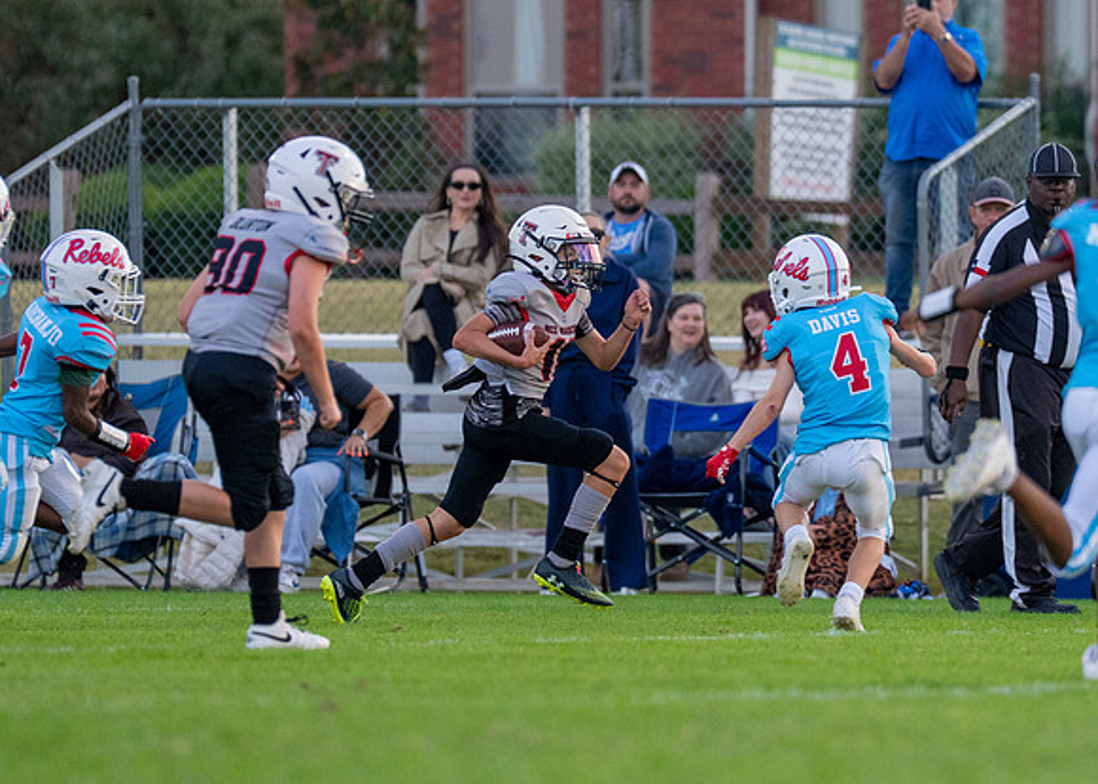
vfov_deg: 3.1
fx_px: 14687
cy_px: 318
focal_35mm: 471
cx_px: 709
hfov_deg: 4.3
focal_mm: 200
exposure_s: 1/1600
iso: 1000
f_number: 2.8
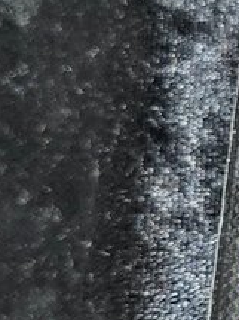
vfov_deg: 15.8
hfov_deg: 10.7
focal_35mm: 124
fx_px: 1143
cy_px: 244
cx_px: 514
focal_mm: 5.4
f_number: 1.8
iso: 640
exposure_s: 1/50
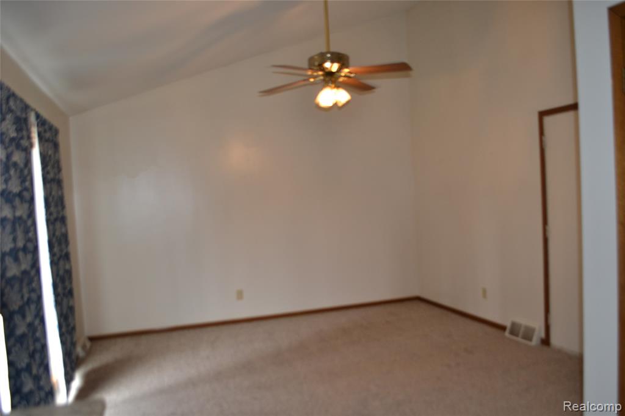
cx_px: 312
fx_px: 469
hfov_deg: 67.4
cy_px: 208
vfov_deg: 47.9
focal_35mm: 27
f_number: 3.5
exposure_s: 1/60
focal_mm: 18
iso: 400
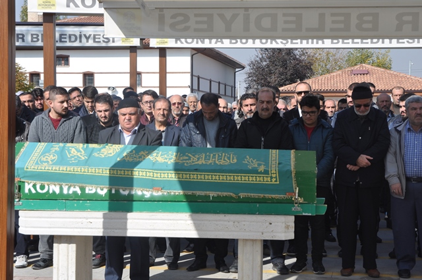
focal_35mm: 72
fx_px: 843
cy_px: 140
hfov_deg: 28.1
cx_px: 211
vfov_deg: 18.9
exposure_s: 1/320
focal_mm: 48
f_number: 9
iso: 200
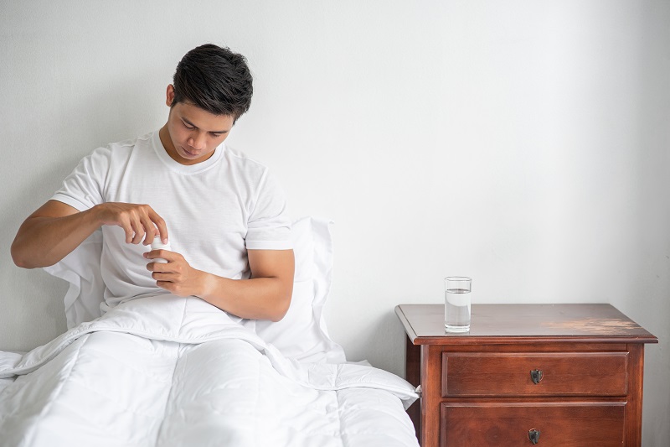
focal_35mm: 85
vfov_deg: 16.1
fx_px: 1582
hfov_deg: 23.9
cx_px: 335
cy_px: 224
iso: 400
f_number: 2
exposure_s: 1/200
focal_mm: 85
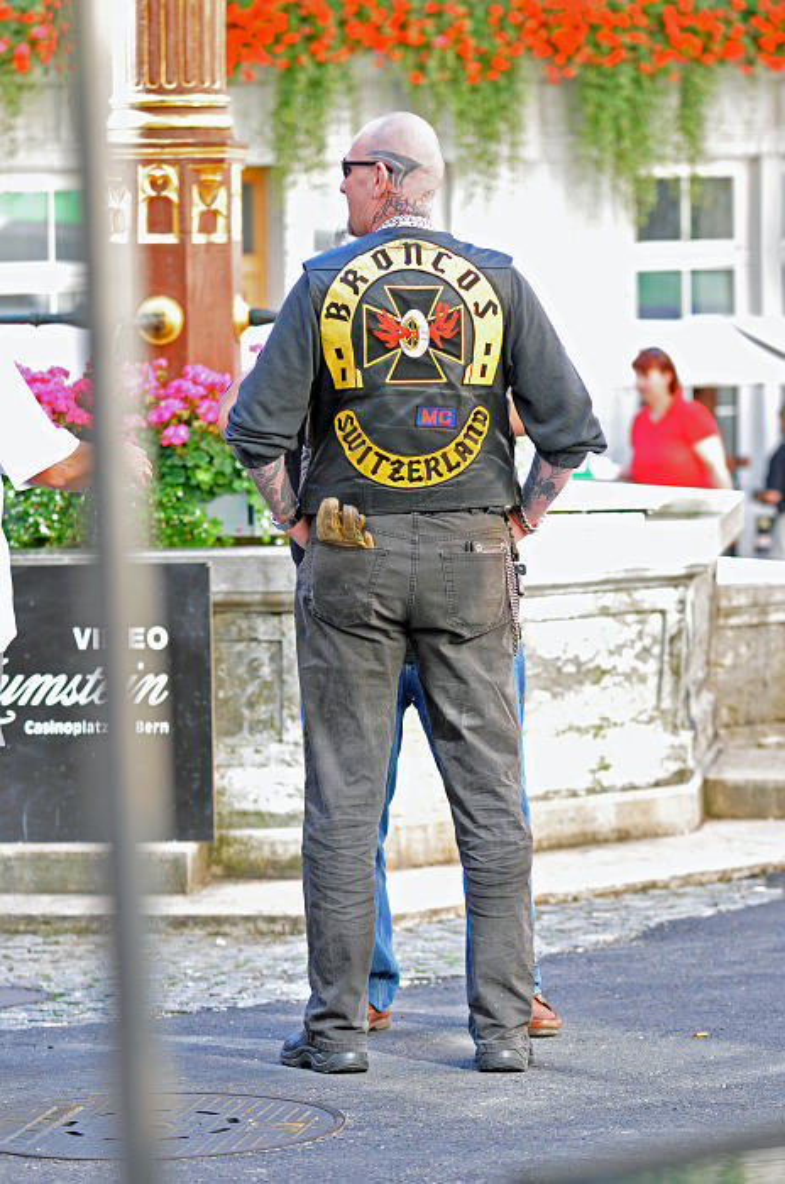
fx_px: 4679
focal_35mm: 142
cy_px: 592
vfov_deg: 14.4
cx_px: 392
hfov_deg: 9.6
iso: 640
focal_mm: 95
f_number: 2.8
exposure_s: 1/500
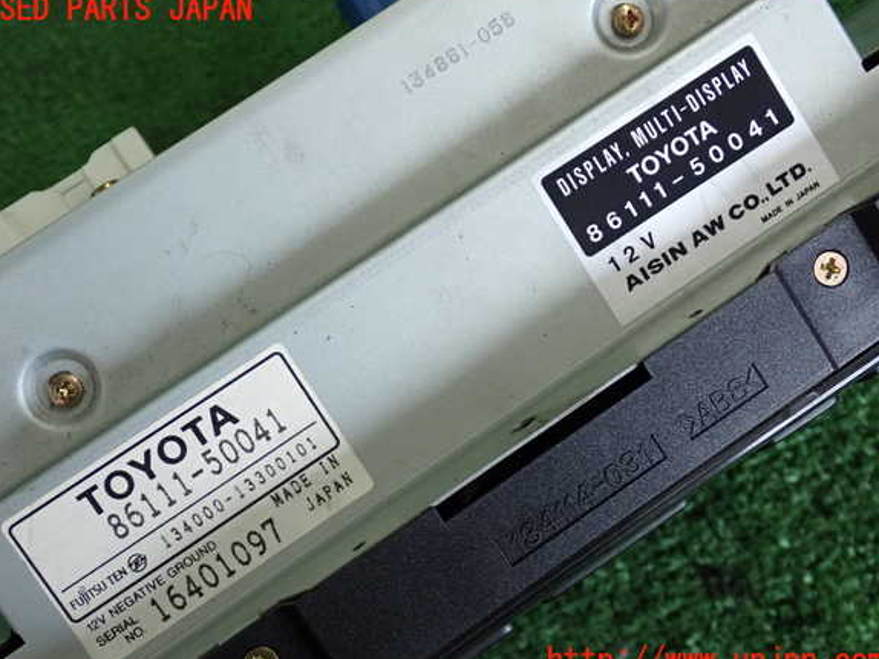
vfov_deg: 31.5
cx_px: 433
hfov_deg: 41.3
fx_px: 1168
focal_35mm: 46
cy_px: 336
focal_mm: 7.84
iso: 400
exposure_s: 1/125
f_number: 2.9
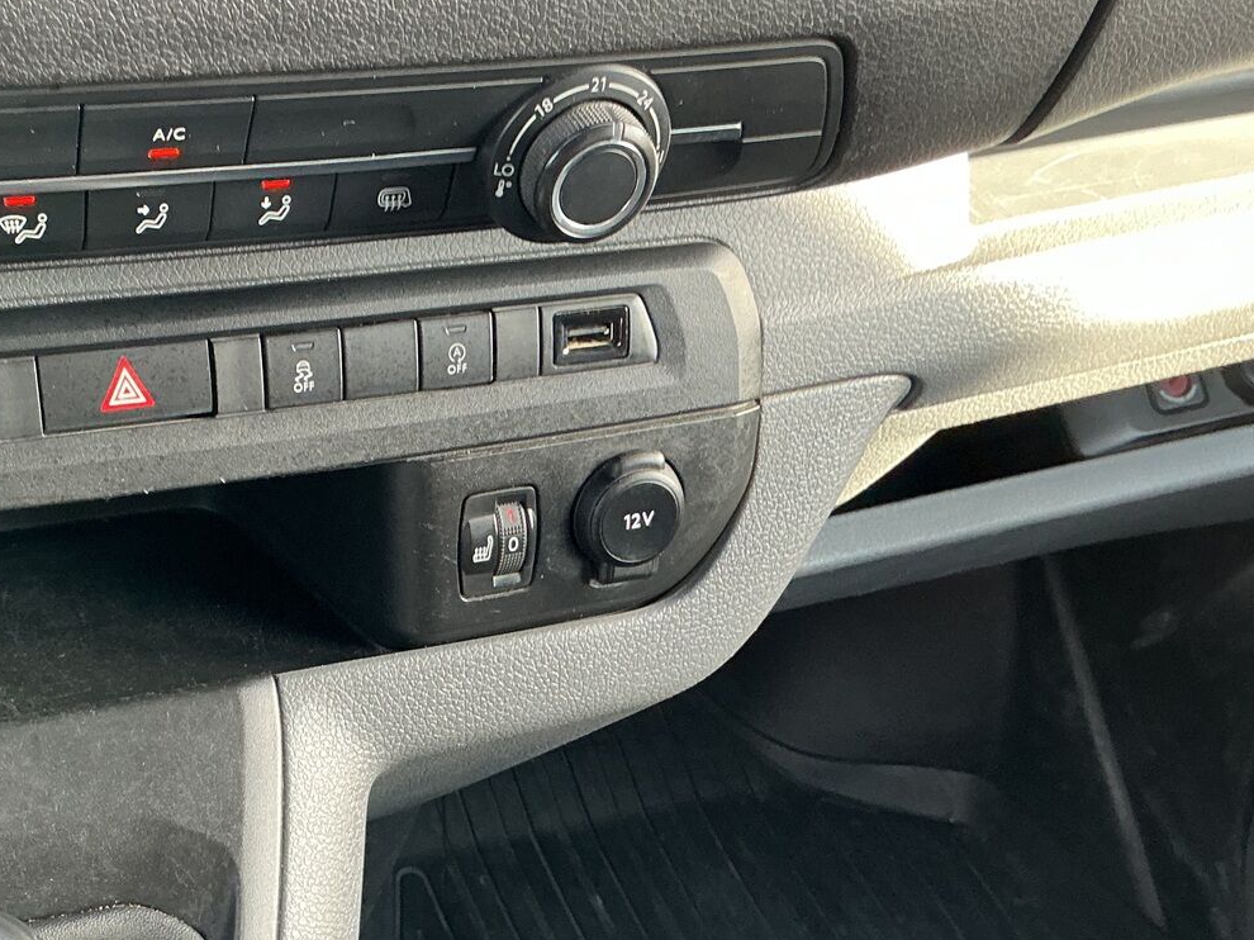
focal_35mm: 50
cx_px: 357
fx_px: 1811
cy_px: 671
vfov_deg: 28.8
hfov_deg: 37.5
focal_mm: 3
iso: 80
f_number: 1.8
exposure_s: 1/60
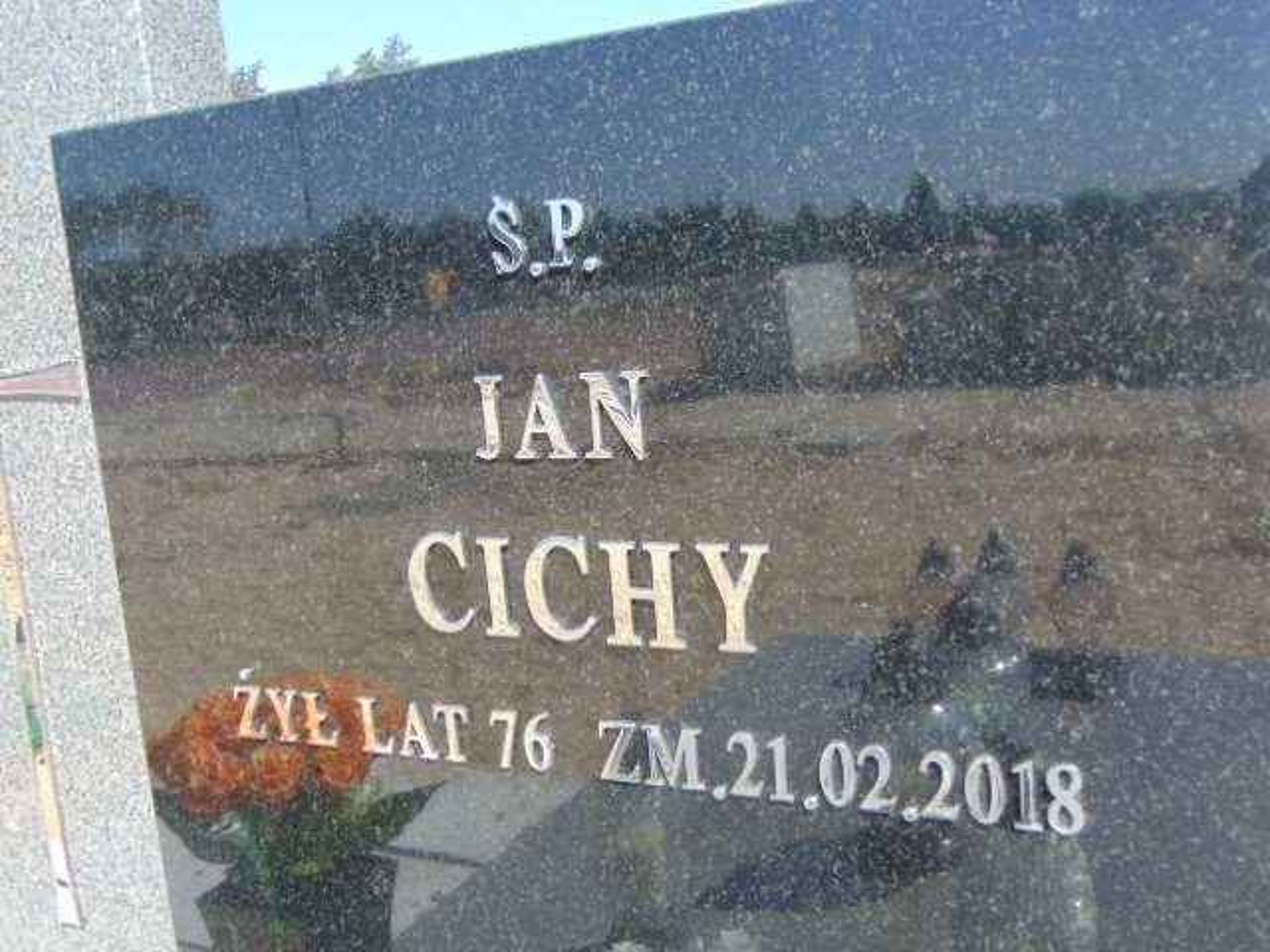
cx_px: 635
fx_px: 1284
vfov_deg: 40.7
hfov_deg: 52.6
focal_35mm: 35
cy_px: 476
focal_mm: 6.3
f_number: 3.2
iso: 80
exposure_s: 1/500
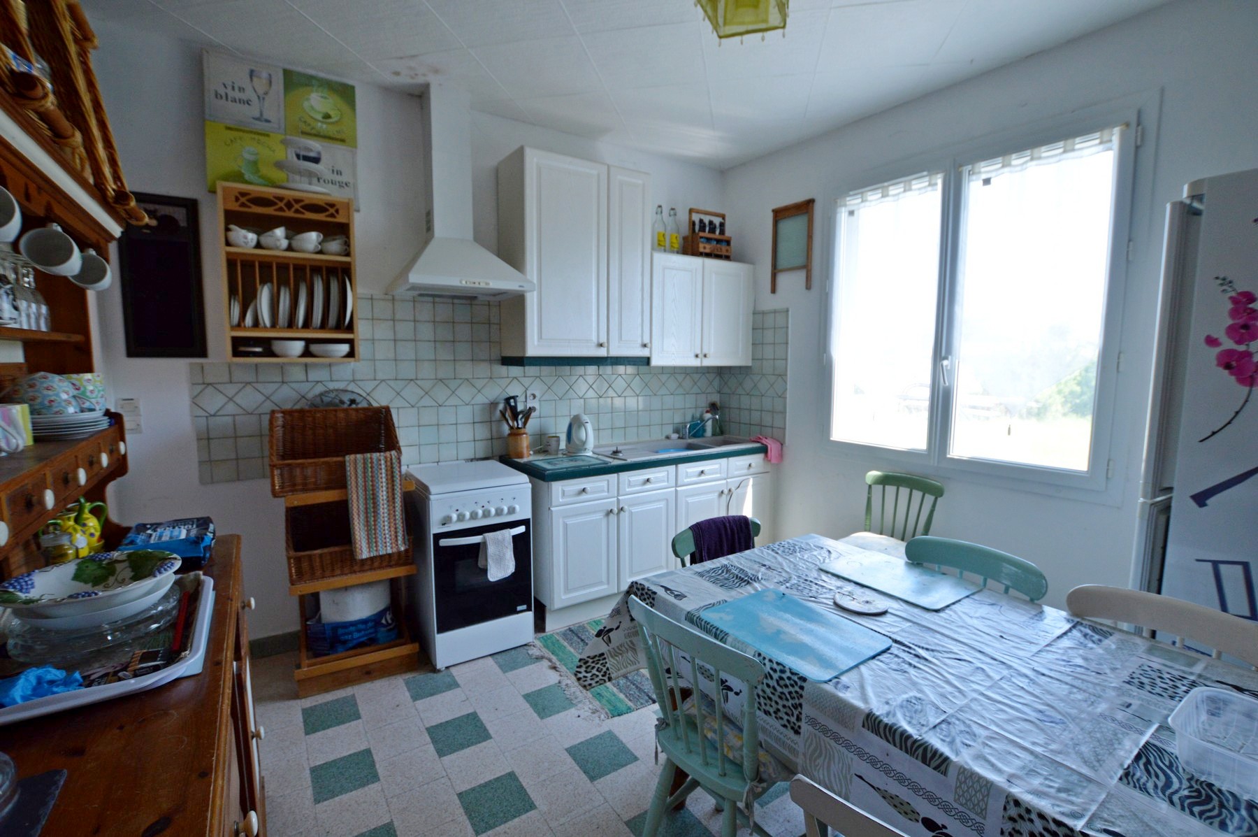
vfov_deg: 77.2
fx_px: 524
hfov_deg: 100.4
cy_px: 418
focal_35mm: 15
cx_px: 629
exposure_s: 1/80
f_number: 4.5
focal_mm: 10
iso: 400
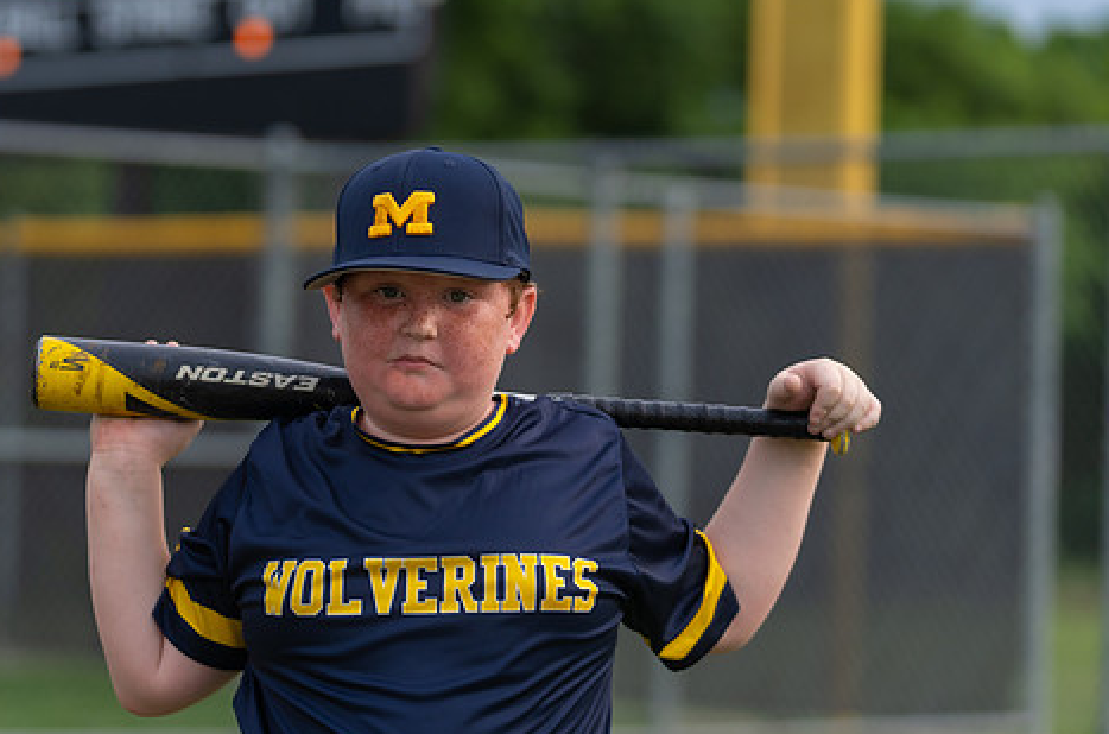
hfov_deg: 12.3
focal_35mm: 167
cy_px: 349
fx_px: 5132
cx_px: 395
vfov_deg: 8.2
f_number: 2.8
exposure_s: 1/320
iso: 250
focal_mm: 110
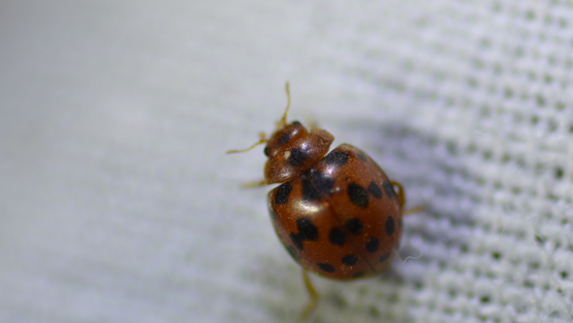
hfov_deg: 8.0
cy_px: 212
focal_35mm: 271
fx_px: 4120
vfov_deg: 4.5
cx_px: 346
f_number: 5.6
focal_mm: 100
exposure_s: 1/500
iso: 180
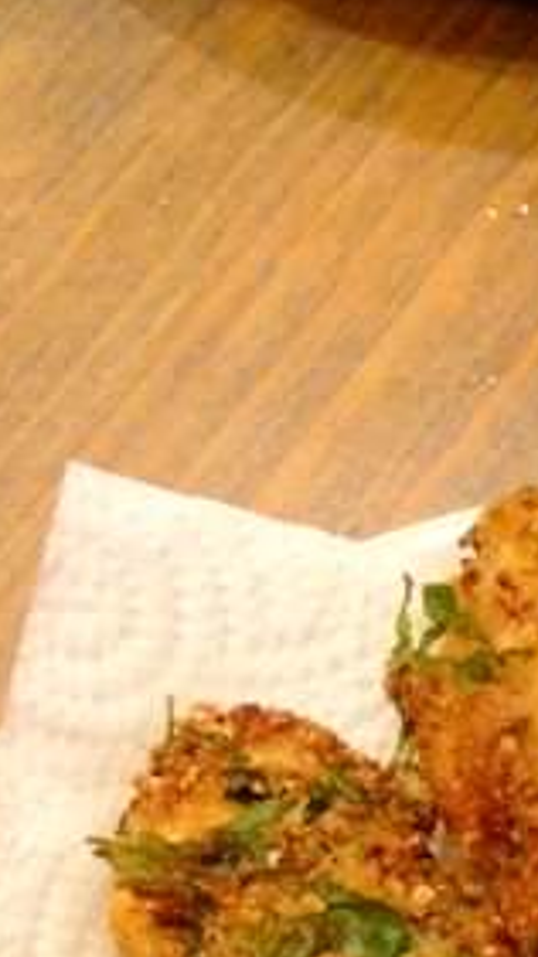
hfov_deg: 8.5
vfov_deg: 14.6
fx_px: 3526
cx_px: 855
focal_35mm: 139
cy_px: 1349
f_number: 2.4
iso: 250
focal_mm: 4.28
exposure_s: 1/20
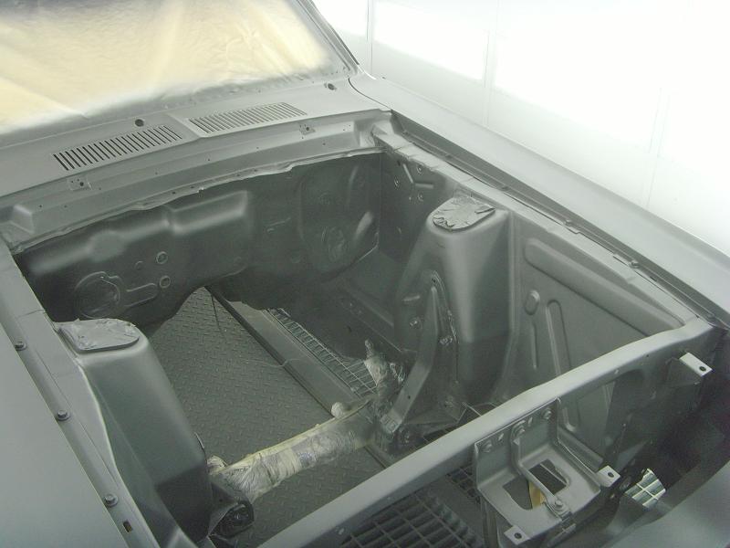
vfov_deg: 36.8
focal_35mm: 39
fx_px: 822
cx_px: 365
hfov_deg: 47.9
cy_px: 274
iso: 200
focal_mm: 6.6
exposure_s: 1/20
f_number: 3.5
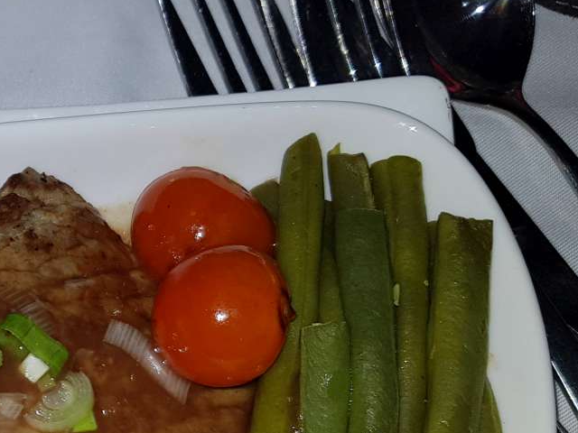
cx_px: -109
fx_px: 1085
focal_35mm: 65
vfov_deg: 22.3
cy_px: 345
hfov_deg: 26.6
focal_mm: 4.2
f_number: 1.7
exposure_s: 1/238
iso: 40
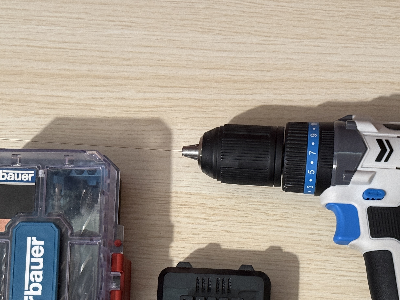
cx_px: 223
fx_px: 913
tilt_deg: -80.5
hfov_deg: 24.7
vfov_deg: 18.5
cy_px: 242
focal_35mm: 79
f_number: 1.78
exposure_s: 1/40
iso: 320
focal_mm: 6.76
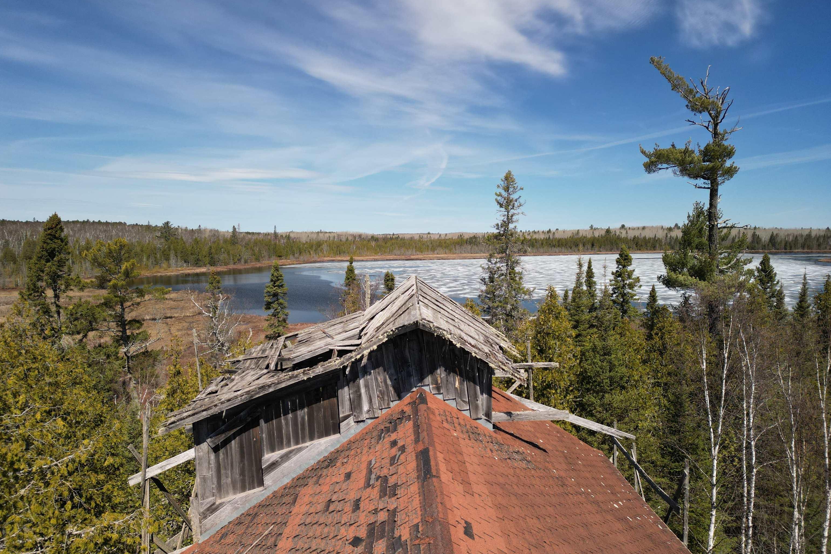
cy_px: 276
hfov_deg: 71.5
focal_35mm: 25
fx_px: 577
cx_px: 415
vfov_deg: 51.3
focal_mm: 6.72
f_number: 1.7
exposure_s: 1/250
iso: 110
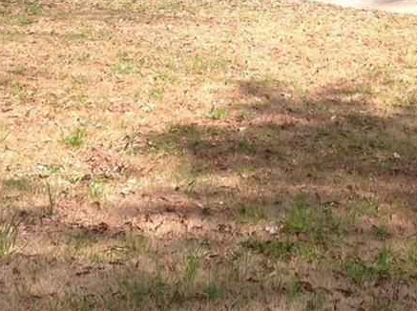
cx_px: 347
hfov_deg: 23.4
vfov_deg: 17.2
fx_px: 986
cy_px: -52
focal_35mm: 82
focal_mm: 4.28
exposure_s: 1/630
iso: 50
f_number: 2.4
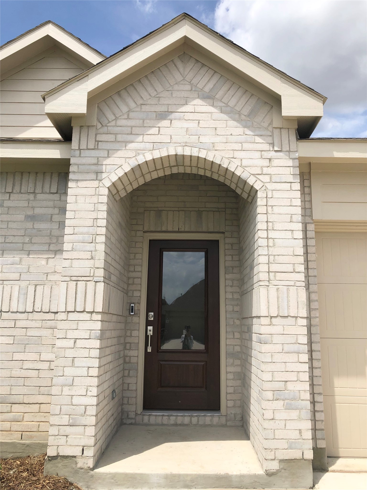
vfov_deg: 63.4
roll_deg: -0.3
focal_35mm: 28
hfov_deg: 49.7
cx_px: 184
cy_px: 245
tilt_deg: +11.5
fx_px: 396
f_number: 1.8
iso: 20
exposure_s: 1/2433
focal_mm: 3.99
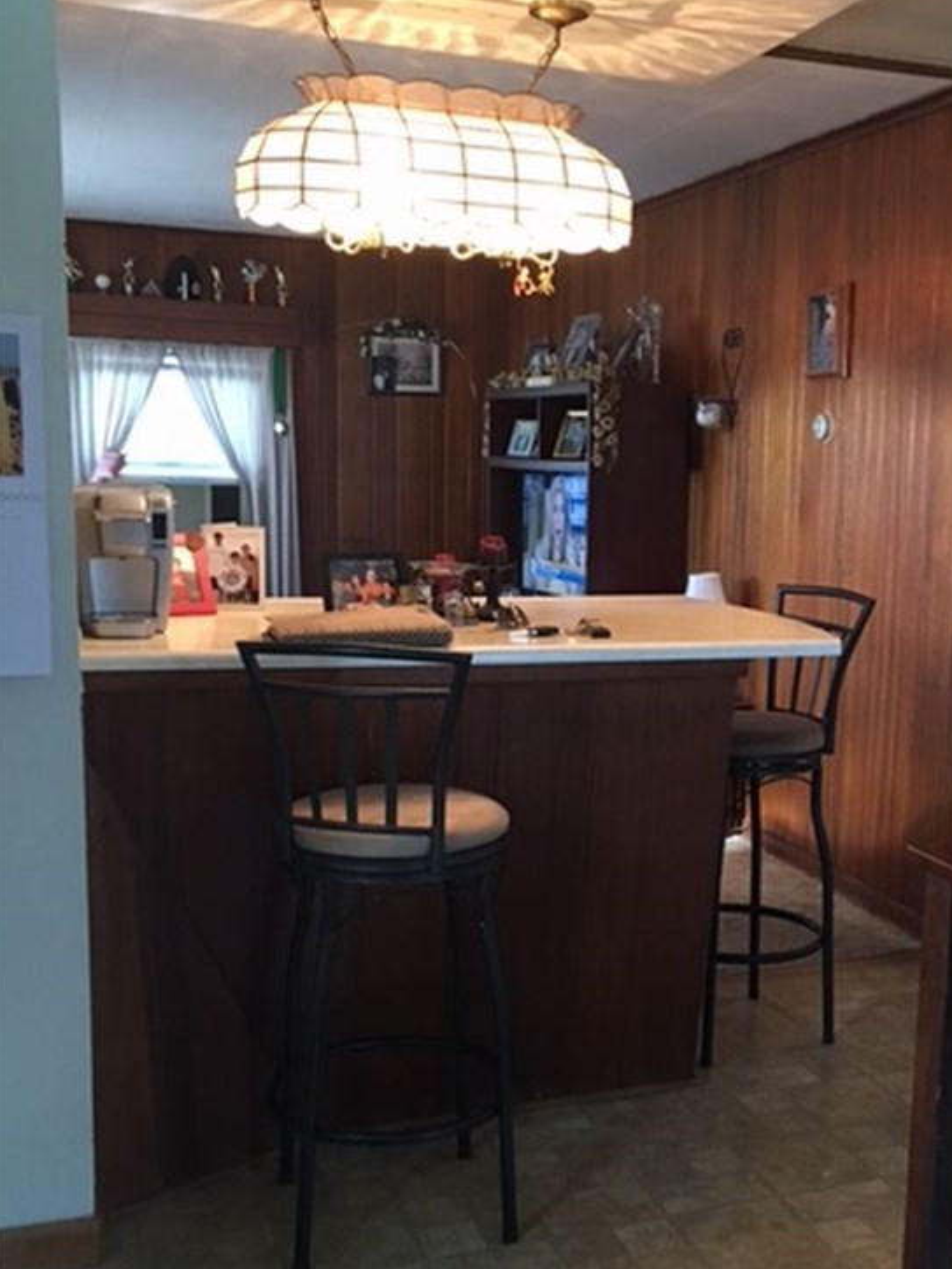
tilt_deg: -9.7
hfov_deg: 34.7
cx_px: 666
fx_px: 1503
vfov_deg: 45.7
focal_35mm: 41
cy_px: 723
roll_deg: -2.0
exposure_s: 1/10
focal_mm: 4.15
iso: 80
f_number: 2.2
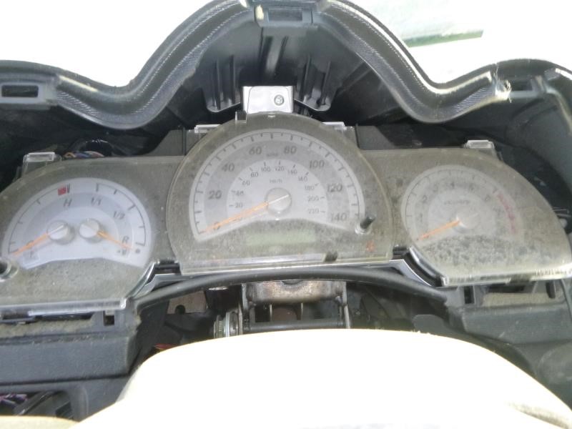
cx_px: 286
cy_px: 214
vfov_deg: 54.9
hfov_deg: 69.4
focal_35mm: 25
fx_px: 413
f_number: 3.9
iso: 320
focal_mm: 4.5
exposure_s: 1/60
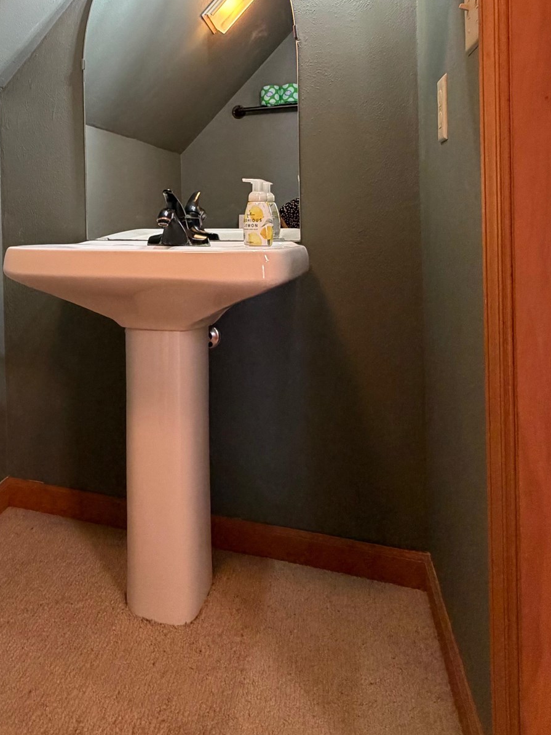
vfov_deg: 62.9
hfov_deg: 48.2
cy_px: 219
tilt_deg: -0.4
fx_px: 573
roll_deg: +1.5
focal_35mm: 27
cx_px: 104
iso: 250
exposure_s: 1/60
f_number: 2.2
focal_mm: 2.22
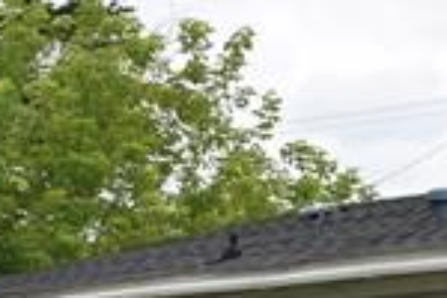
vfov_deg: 5.9
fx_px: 2806
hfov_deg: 8.9
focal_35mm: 226
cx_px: -188
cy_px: 584
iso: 100
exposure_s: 1/200
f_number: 9
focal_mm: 22
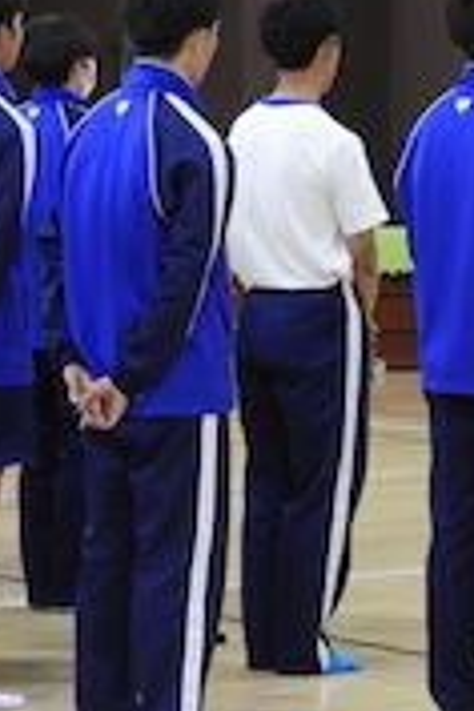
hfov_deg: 6.7
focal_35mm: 200
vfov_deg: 10.3
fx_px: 3950
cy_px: 353
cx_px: 771
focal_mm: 15.2
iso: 400
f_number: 4.5
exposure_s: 1/15
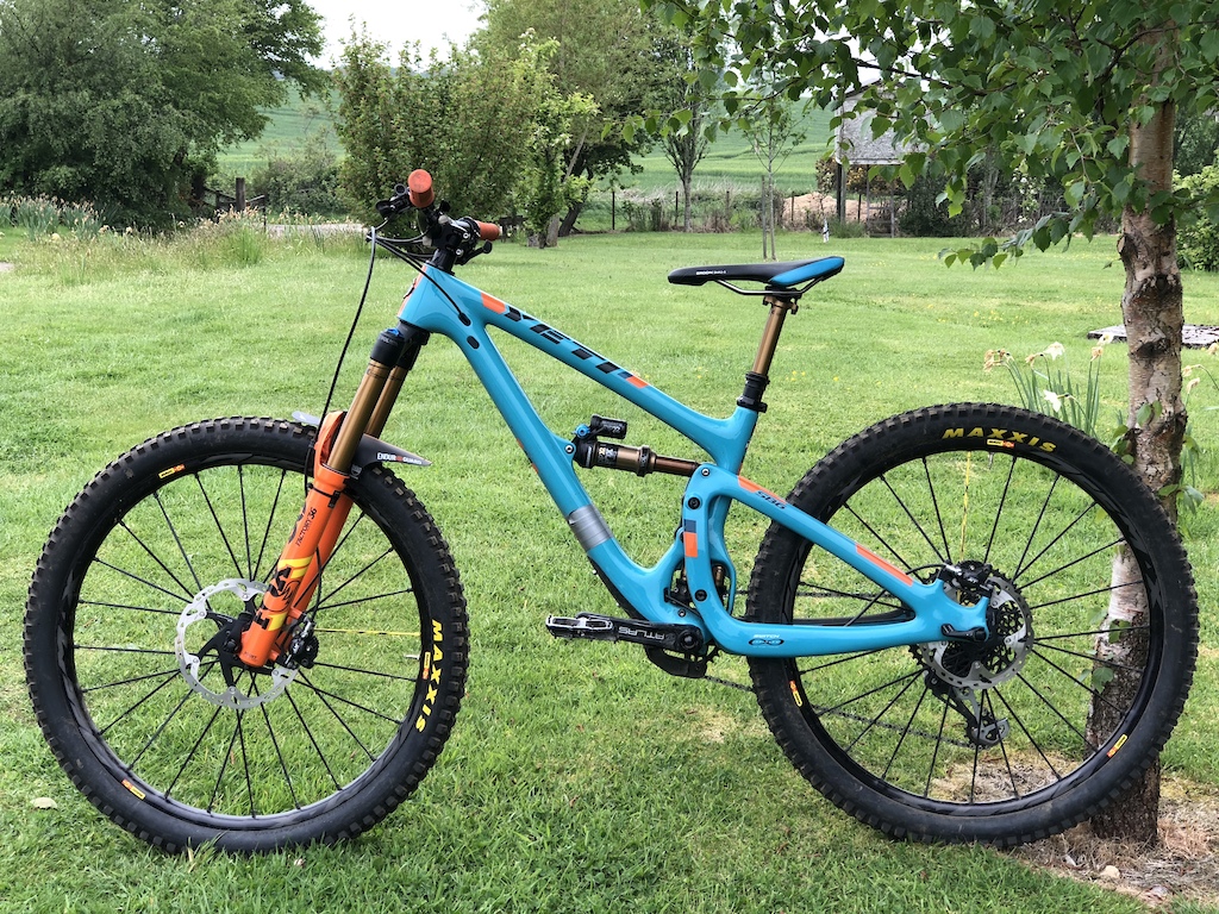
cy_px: 457
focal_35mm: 57
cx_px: 610
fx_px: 2007
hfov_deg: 33.8
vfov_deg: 25.7
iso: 25
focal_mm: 6.6
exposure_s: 1/120
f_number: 2.8
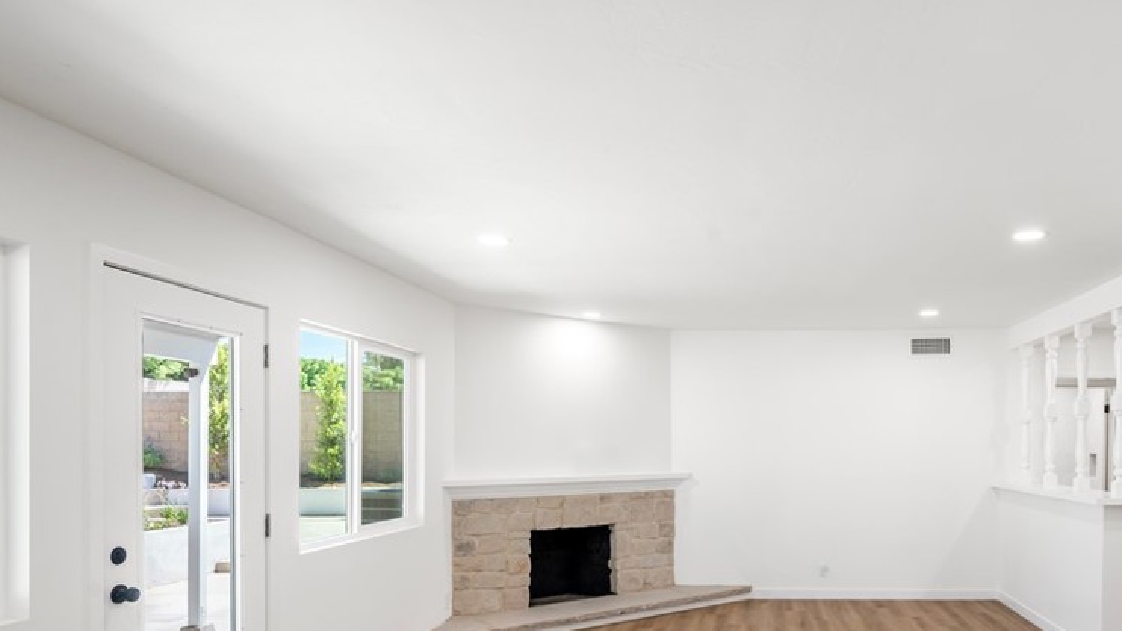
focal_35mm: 27
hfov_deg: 68.7
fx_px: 795
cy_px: 465
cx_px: 736
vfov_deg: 42.1
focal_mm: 18.5
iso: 400
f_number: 7.1
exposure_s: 1/80
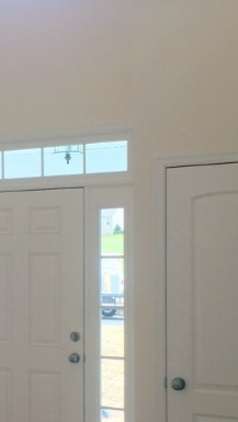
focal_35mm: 63
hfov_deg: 18.4
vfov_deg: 33.1
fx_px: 706
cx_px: -23
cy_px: 265
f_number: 2.2
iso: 40
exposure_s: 1/60
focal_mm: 4.15
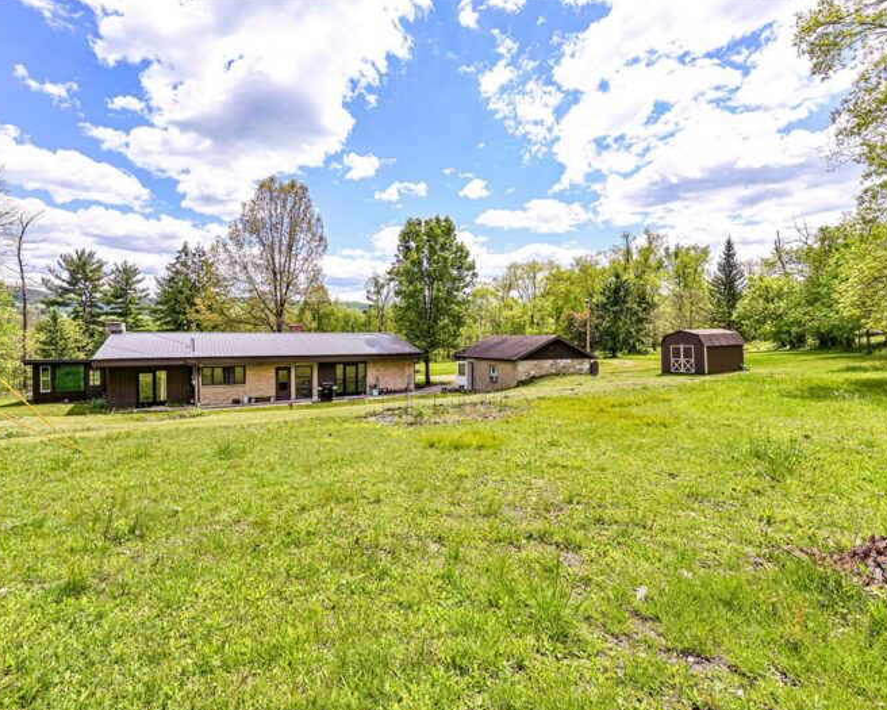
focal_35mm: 16
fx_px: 420
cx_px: 396
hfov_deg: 92.8
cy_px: 354
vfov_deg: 80.4
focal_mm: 14
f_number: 8
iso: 100
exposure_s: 1/160
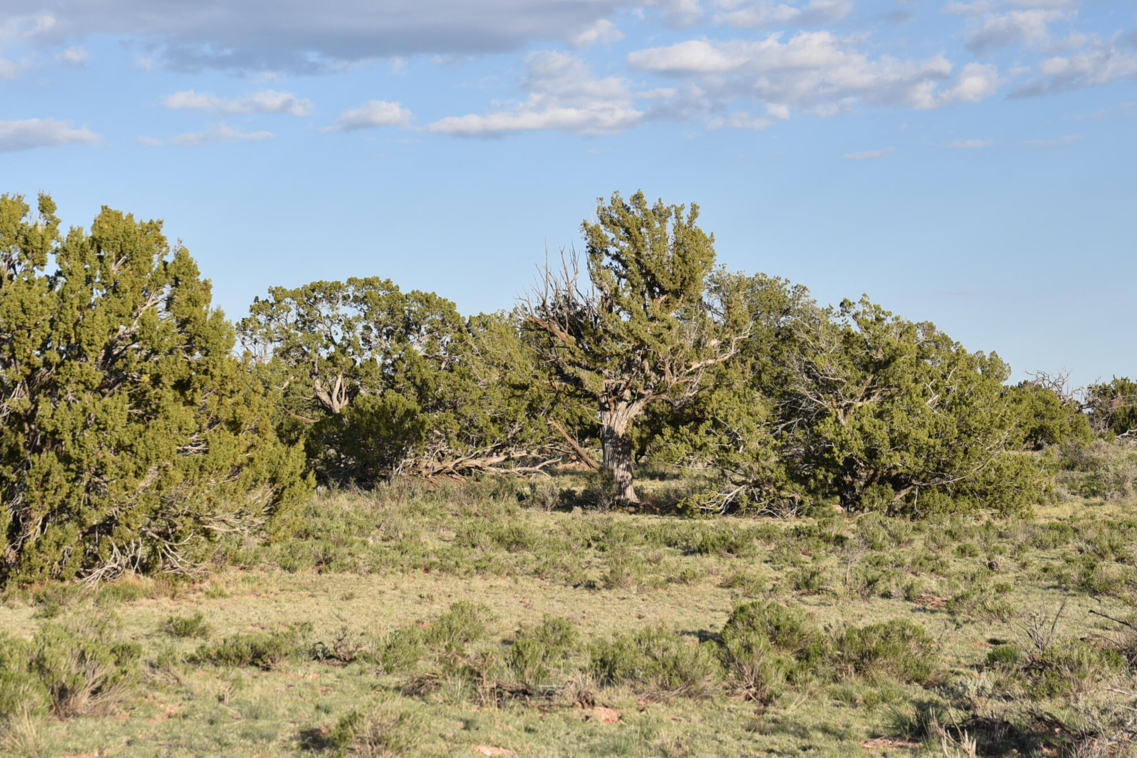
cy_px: 448
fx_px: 2937
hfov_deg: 21.9
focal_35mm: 93
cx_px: 415
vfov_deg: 14.7
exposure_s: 1/320
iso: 200
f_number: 9
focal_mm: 62
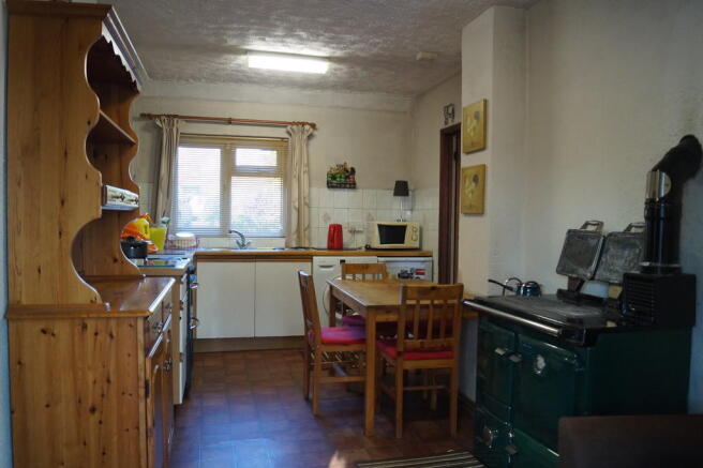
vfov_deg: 47.9
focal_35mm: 27
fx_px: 527
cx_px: 352
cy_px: 234
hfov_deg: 67.4
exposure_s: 1/160
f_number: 4
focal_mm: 18
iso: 1000
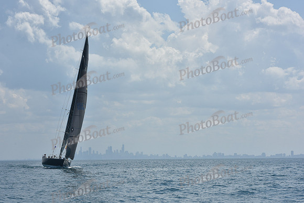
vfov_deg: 15.9
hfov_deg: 23.6
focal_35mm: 86
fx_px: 726
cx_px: 152
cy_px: 102
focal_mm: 86
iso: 250
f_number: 10
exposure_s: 1/1250
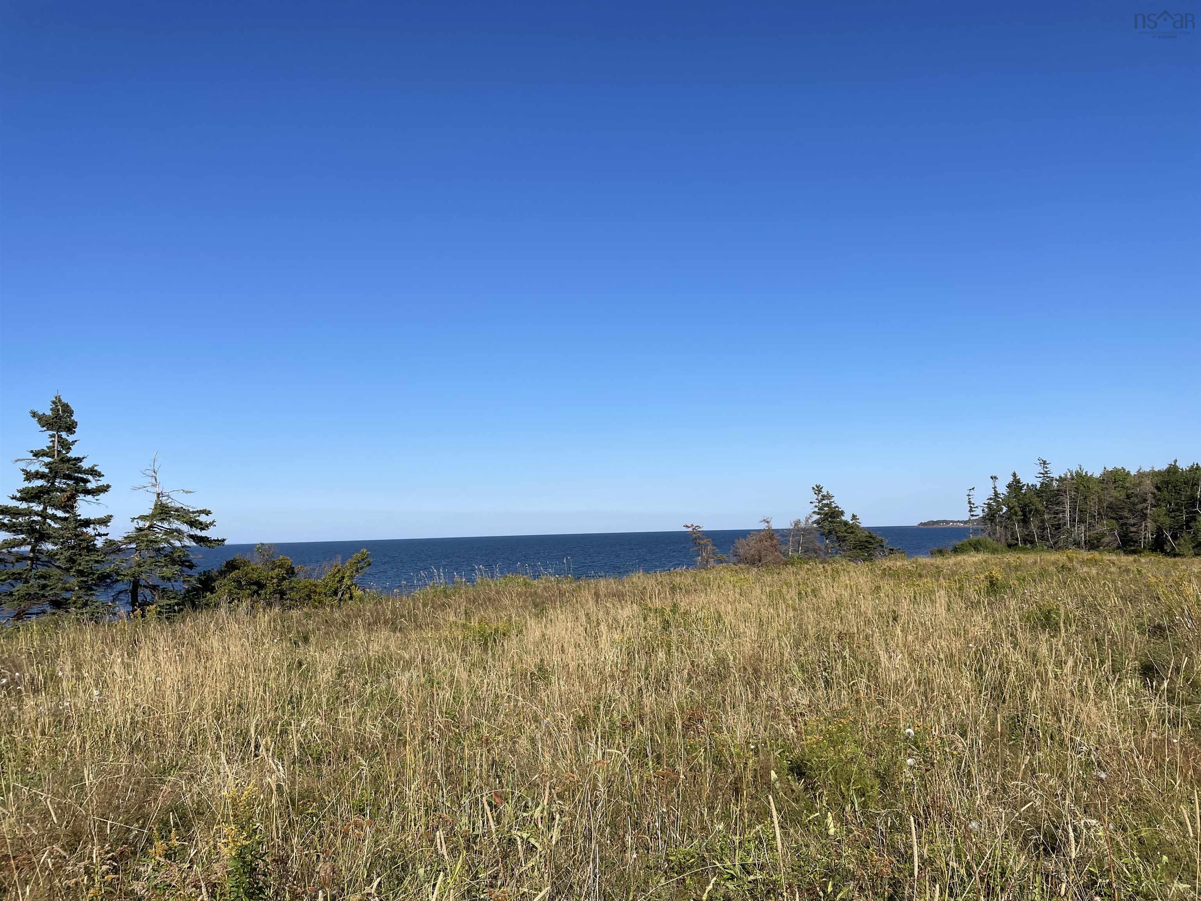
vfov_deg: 53.1
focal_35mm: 26
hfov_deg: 67.3
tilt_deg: +5.6
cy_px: 450
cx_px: 600
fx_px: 902
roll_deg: +2.5
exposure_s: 1/5051
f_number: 1.6
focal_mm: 4.2
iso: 32
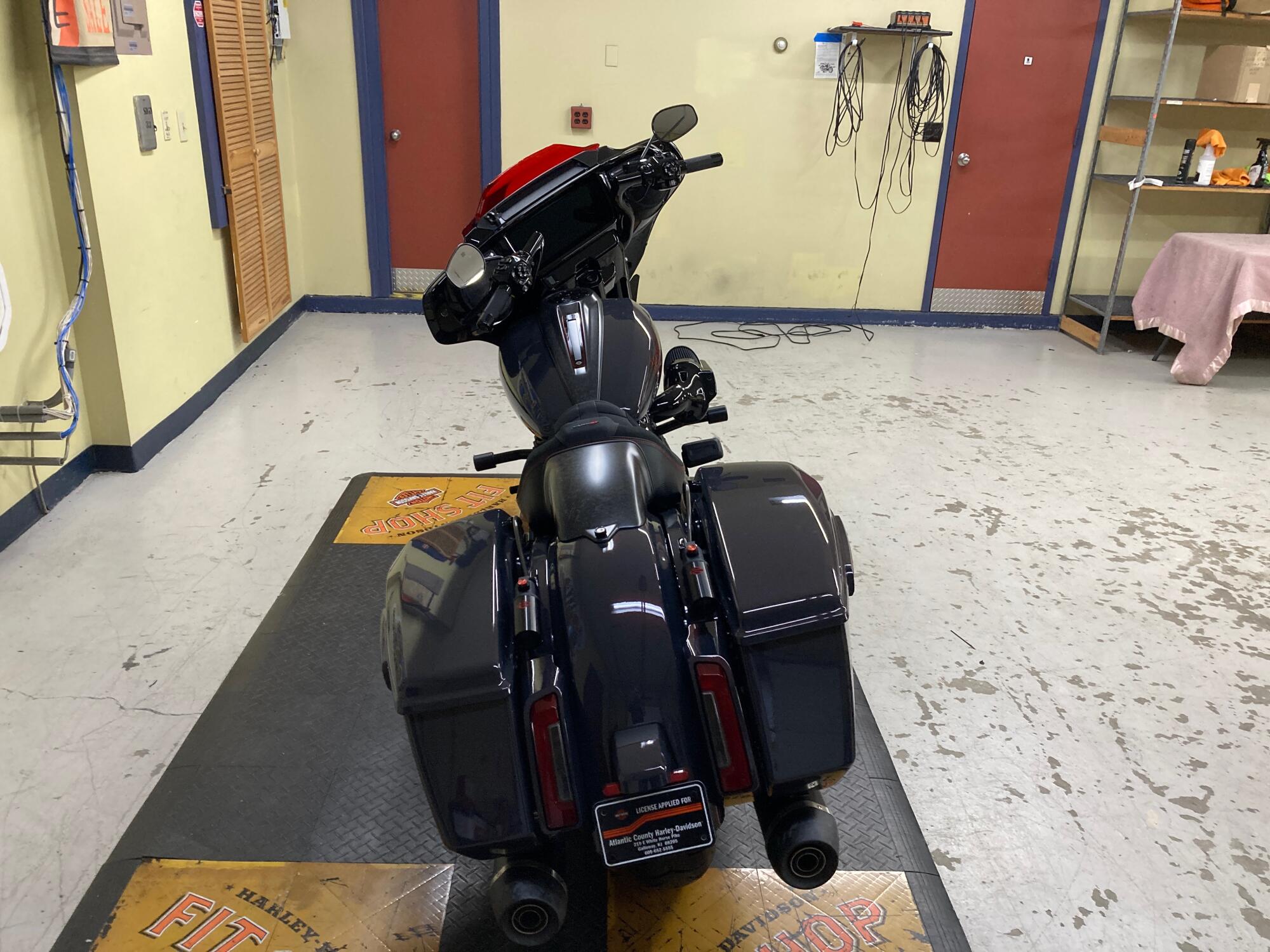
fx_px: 1027
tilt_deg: -22.9
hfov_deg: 63.4
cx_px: 635
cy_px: 476
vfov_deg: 49.7
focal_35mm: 28
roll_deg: -1.9
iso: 200
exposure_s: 1/60
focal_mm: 3.99
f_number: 1.8
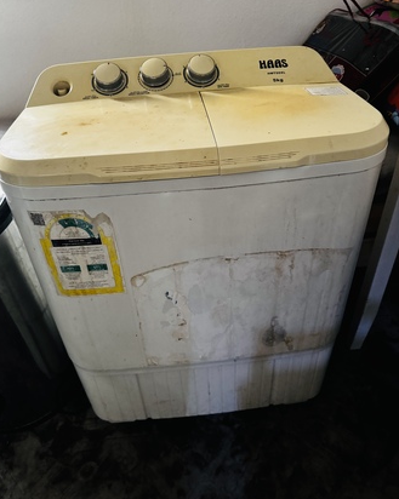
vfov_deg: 66.1
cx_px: 192
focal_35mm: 26
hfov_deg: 54.9
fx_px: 384
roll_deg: +3.7
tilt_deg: -35.5
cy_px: 242
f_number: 1.78
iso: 1000
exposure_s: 1/40
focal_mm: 6.76
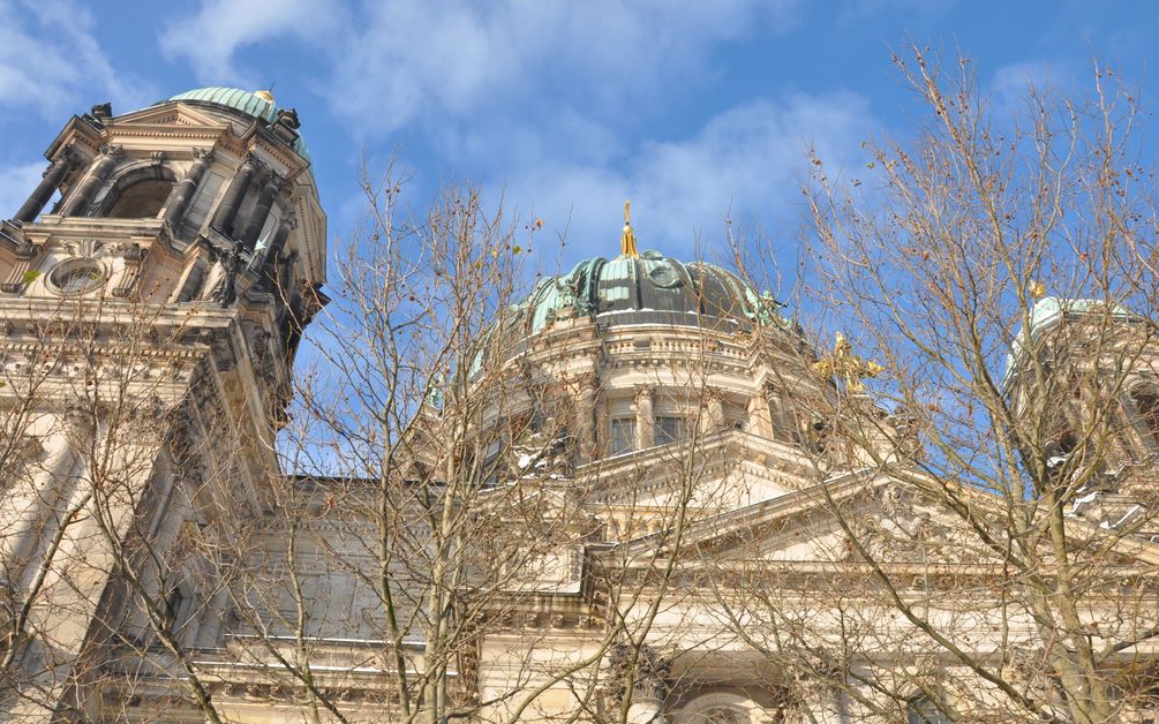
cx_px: 584
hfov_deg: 66.5
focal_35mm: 28
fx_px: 884
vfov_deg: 44.5
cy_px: 359
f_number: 11
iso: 200
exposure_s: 1/125
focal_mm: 18
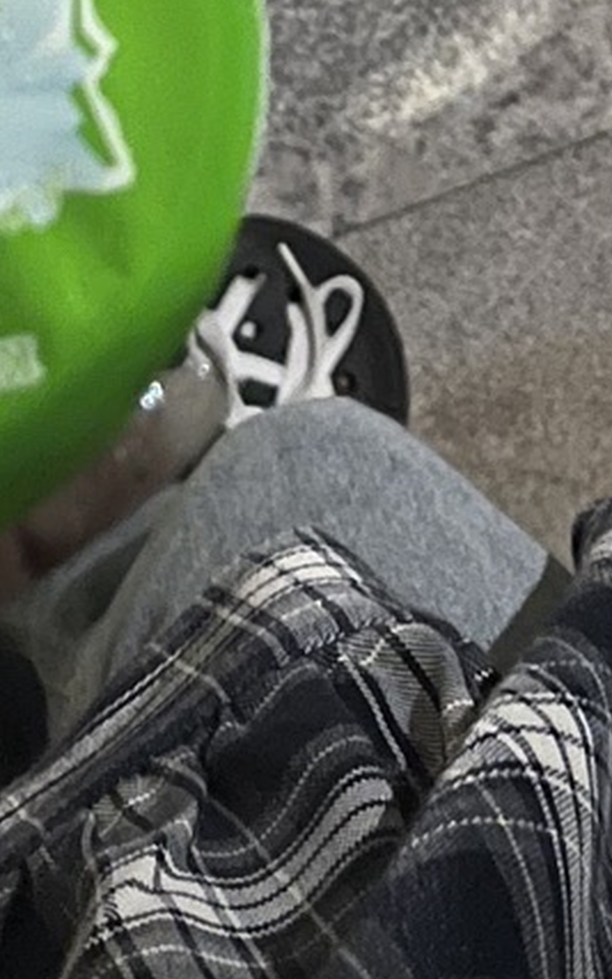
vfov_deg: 15.7
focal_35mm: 129
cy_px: -144
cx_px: 711
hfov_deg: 10.0
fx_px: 3441
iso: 800
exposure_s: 1/20
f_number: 1.6
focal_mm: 5.1
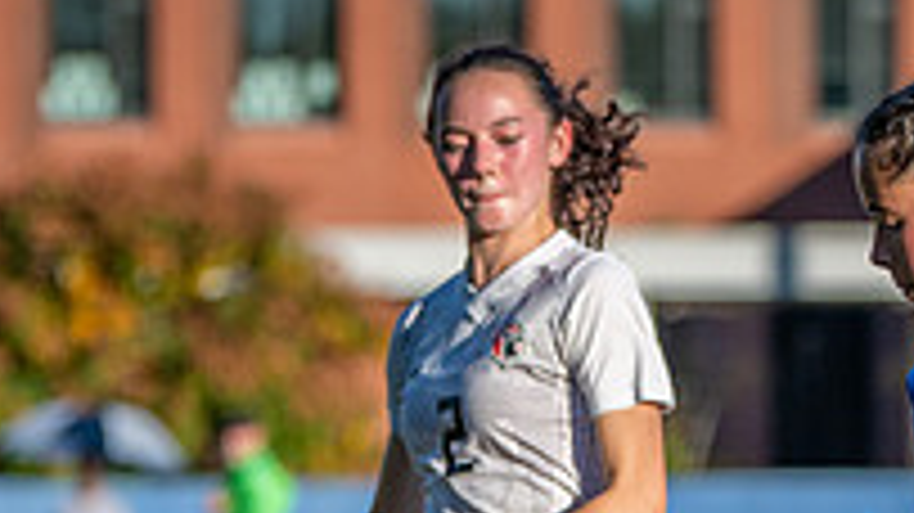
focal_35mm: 460
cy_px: 648
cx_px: 845
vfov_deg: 2.6
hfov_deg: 4.7
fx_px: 11144
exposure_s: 1/3200
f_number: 2.8
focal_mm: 110
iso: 280
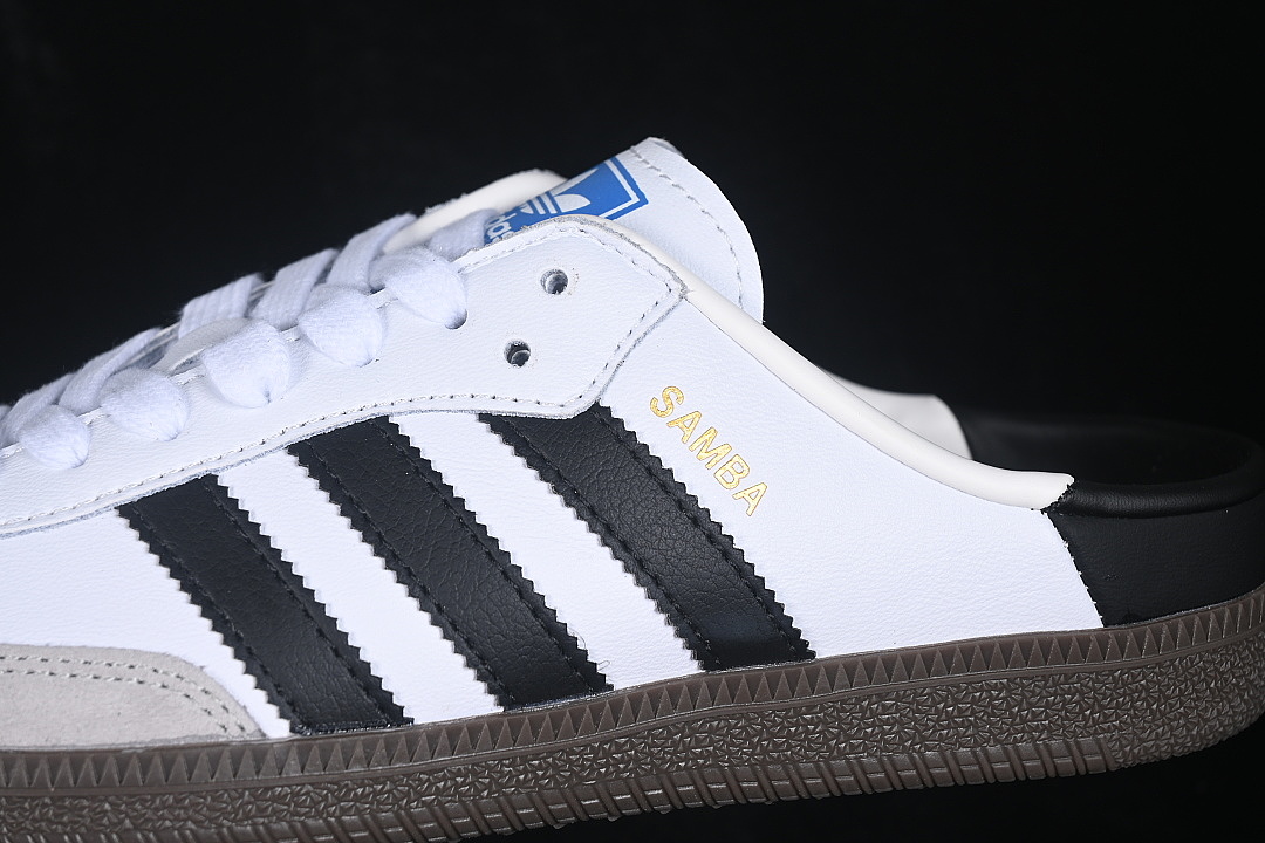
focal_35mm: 75
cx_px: 632
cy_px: 422
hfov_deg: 27.0
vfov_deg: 18.2
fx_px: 2635
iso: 160
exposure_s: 1/80
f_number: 7.1
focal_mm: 50
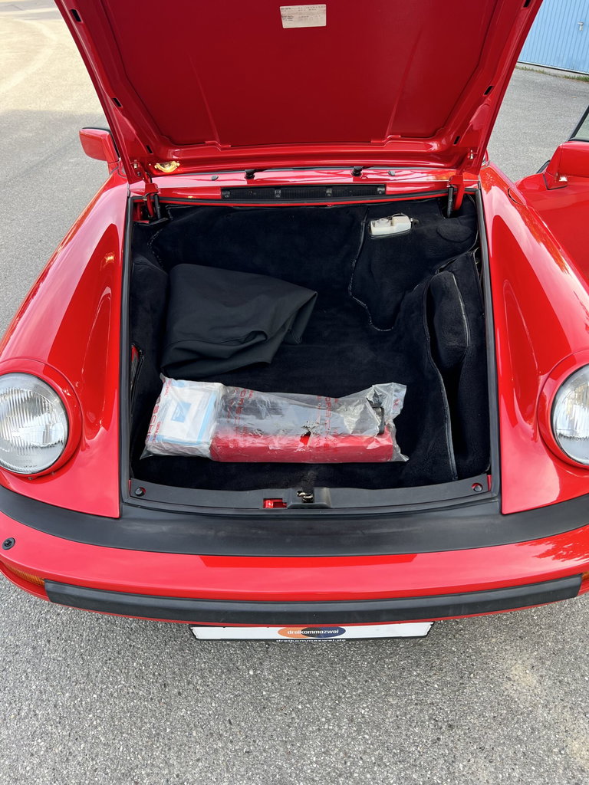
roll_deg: +0.3
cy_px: 392
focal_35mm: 26
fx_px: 590
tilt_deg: -34.8
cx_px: 294
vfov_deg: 67.3
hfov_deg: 53.1
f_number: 1.5
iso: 40
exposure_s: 1/237
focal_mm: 5.7
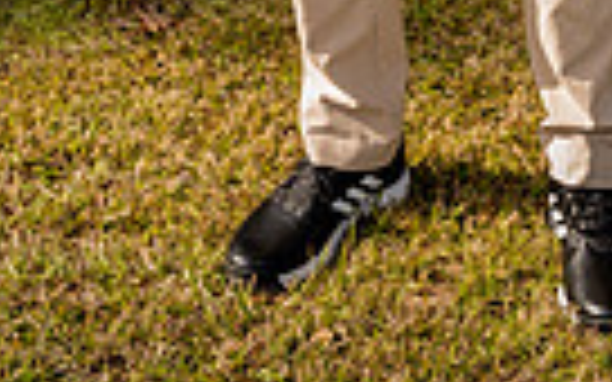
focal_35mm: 148
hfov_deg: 14.1
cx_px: 400
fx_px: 2468
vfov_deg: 8.1
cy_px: -593
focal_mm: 44
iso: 64
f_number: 4.5
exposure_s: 1/250
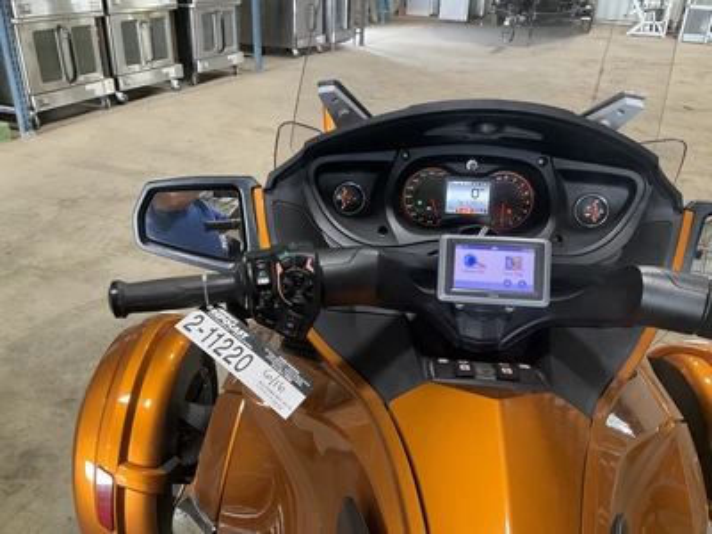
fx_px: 596
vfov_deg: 48.2
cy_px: 267
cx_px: 356
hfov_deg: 61.7
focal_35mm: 29
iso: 160
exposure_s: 1/60
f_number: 1.8
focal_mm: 3
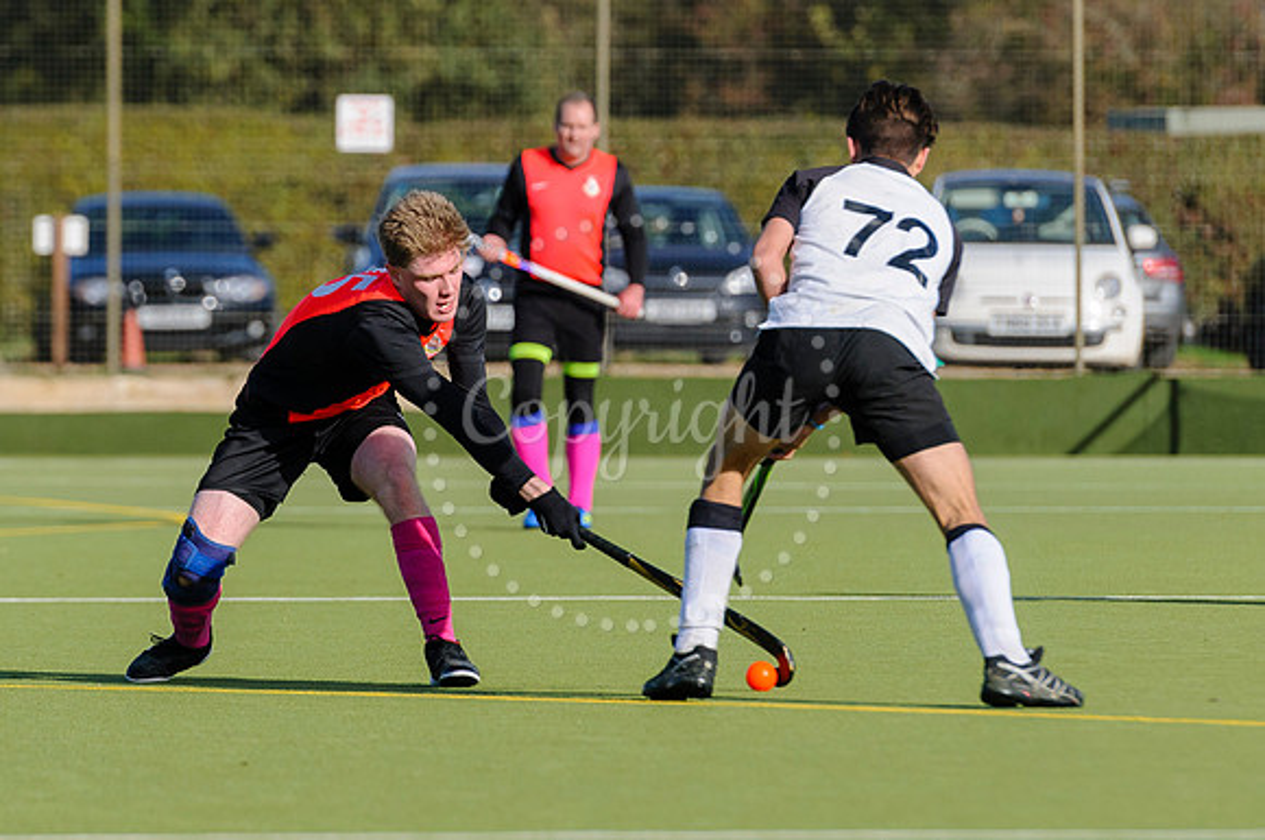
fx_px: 16399
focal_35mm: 467
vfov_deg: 2.9
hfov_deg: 4.4
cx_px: 411
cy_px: 410
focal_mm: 200
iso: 200
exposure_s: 1/2000
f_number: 4
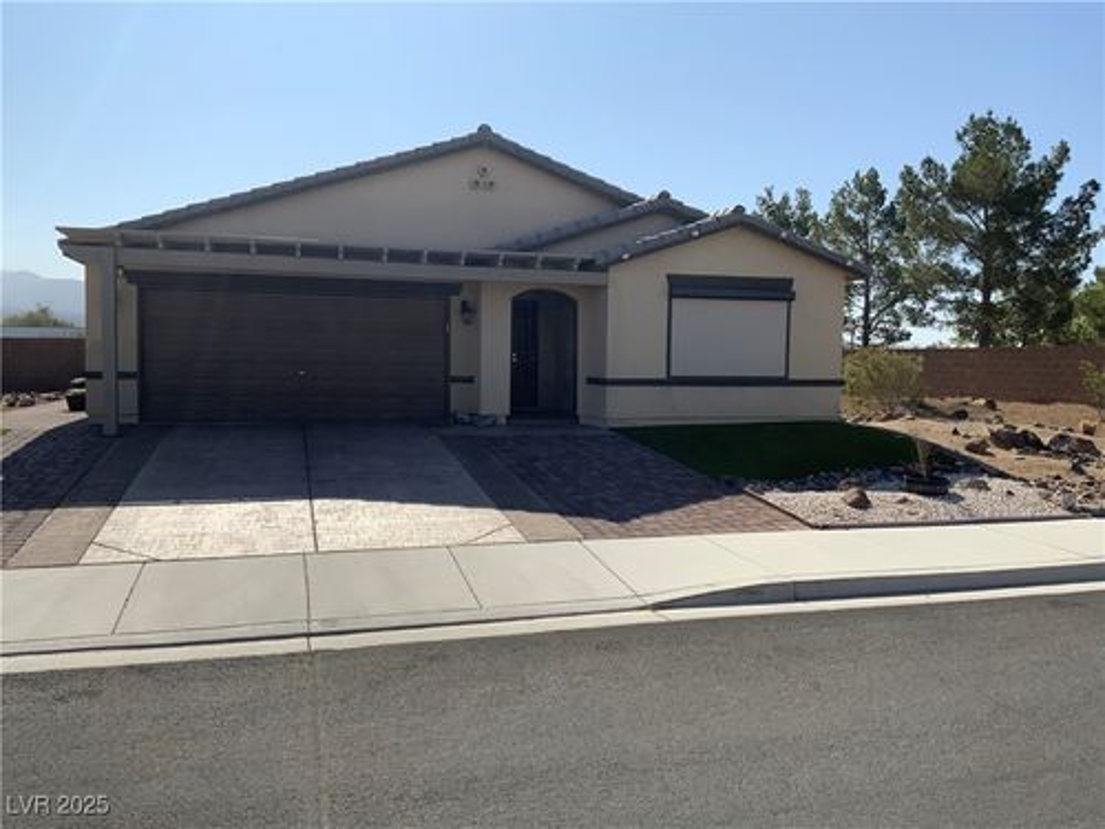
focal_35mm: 29
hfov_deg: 61.7
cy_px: 414
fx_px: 926
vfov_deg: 48.2
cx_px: 552
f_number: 1.8
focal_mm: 3
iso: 20
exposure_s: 1/3534
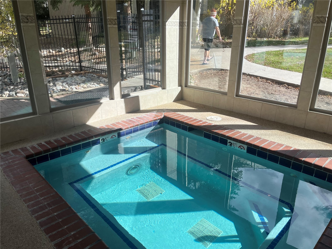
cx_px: 166
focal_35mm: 26
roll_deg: +0.5
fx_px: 249
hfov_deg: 67.3
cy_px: 124
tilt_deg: -19.6
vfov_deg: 53.1
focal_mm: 5.1
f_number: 1.6
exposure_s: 1/1647
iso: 50
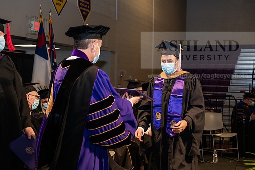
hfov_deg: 32.4
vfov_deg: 21.9
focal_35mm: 62
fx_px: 439
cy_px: 85
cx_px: 128
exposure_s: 1/200
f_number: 6.3
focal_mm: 62
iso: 1600
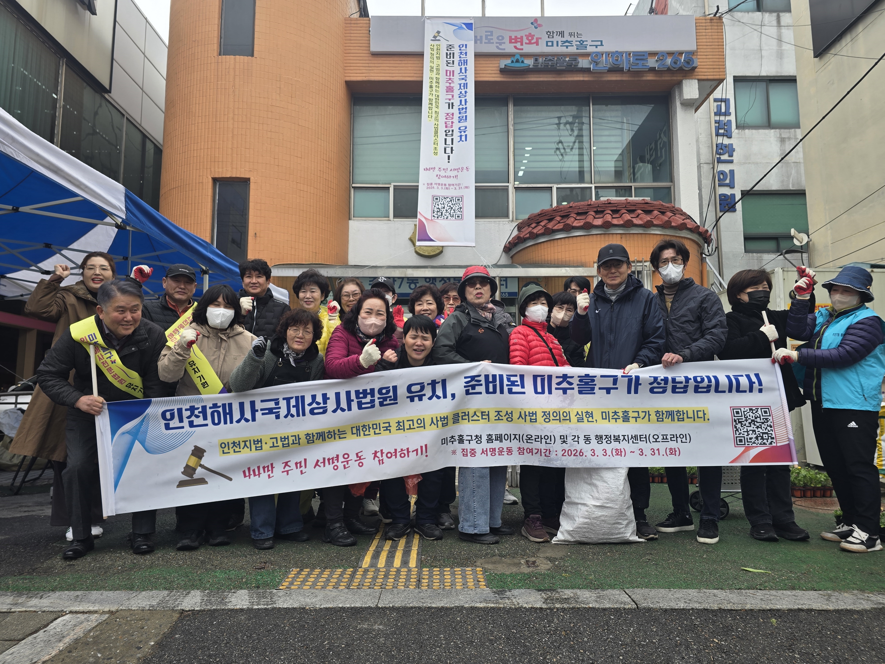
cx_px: 442
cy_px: 332
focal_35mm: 23
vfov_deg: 58.9
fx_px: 588
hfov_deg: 73.9
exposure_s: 1/270
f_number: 1.7
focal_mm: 6.3
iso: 12
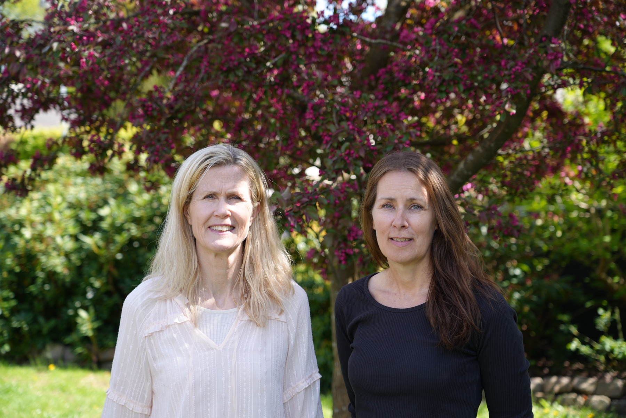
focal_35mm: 65
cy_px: 209
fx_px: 1130
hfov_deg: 31.0
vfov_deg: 20.9
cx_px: 313
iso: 100
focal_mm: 65
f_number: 4
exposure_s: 1/160
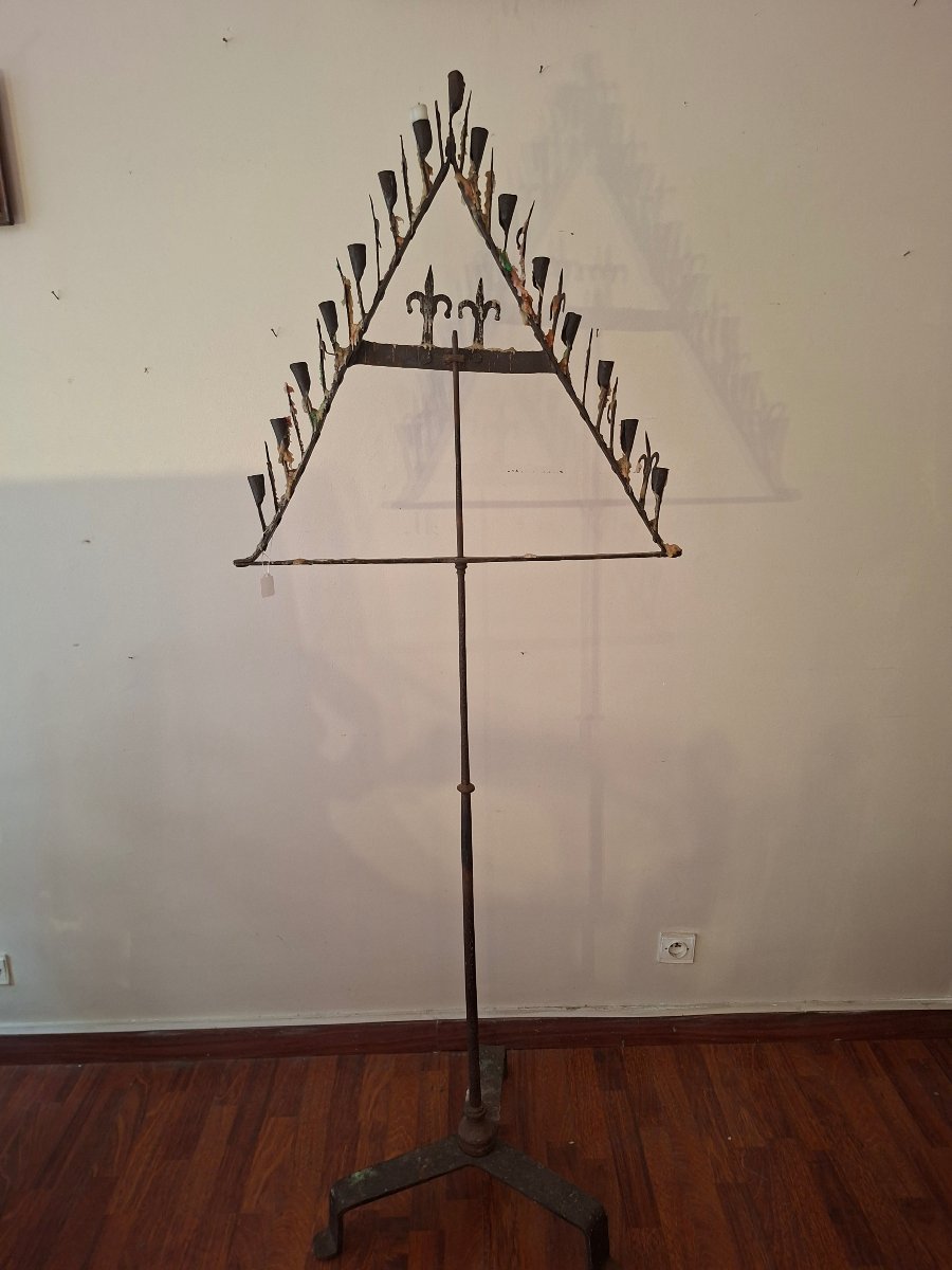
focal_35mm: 23
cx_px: 476
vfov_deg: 73.9
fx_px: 843
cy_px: 635
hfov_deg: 58.9
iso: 320
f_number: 1.8
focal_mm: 5.54
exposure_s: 1/33
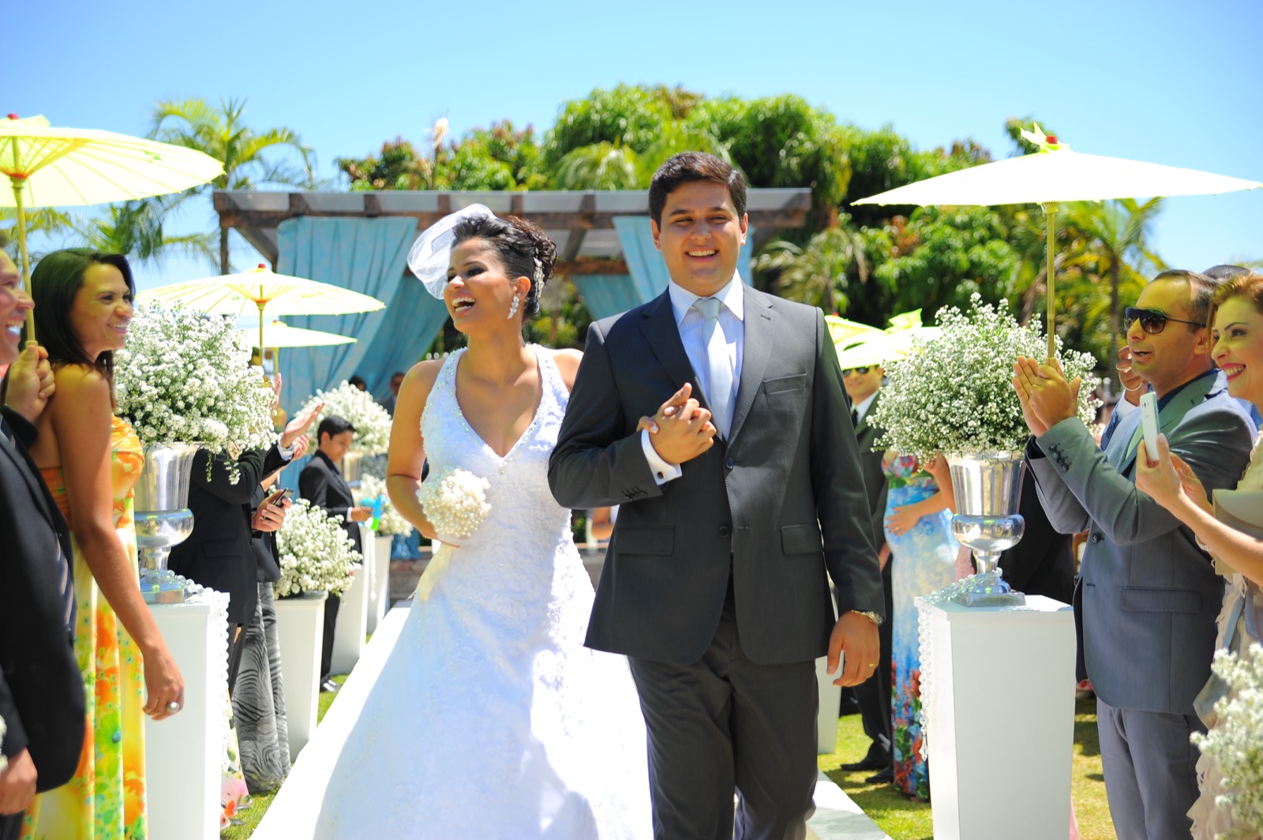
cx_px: 632
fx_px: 1823
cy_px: 420
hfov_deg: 38.2
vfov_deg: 25.9
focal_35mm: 52
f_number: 3.2
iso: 160
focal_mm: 52
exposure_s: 1/1250
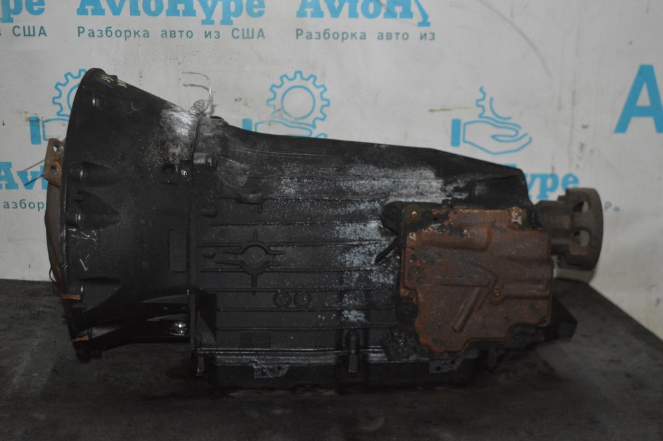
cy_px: 220
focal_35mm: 54
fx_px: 994
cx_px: 332
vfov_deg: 25.0
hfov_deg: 36.9
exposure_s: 1/60
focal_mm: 36
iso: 3200
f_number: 4.8
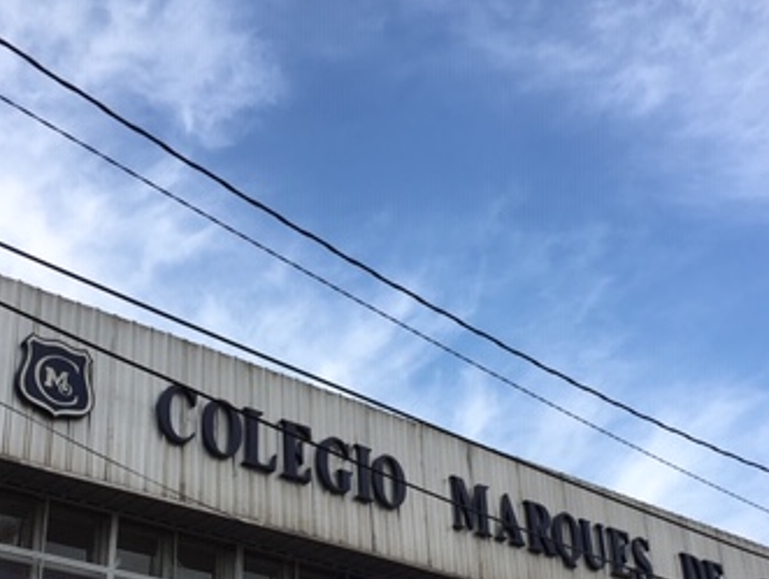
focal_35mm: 56
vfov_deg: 25.6
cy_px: 472
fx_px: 1245
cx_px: 348
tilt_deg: +25.4
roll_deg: +3.1
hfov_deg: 34.3
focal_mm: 4.15
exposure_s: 1/754
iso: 25
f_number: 2.2
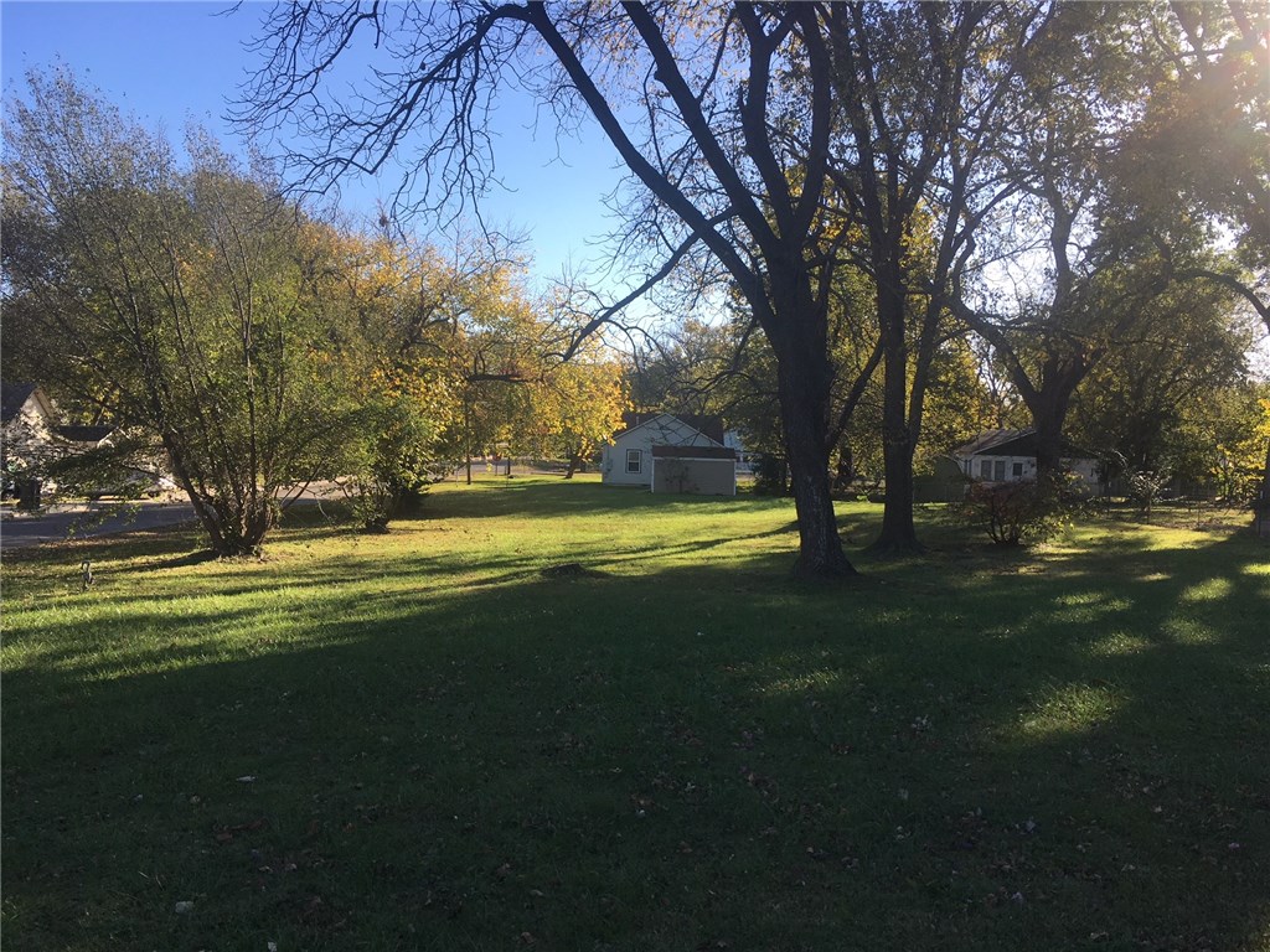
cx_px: 635
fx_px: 1064
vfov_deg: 48.2
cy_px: 476
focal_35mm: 29
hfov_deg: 61.7
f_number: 2.2
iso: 25
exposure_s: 1/610
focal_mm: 4.15
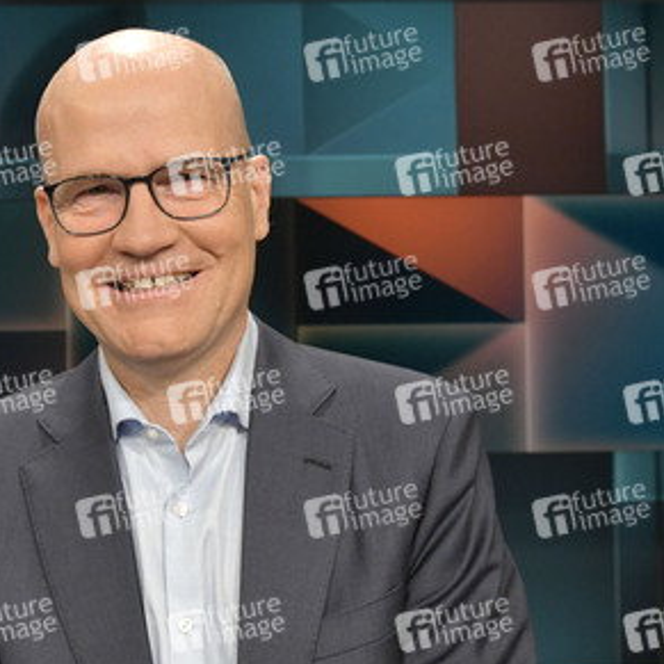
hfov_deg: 35.9
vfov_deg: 36.8
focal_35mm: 46
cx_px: 165
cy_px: 340
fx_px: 998
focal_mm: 35
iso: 2500
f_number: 6.3
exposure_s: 1/200
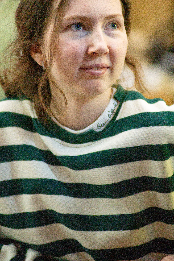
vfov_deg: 7.9
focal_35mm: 262
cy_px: 104
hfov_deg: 5.2
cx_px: 100
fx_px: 1899
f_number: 3.2
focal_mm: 200
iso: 12800
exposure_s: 1/160
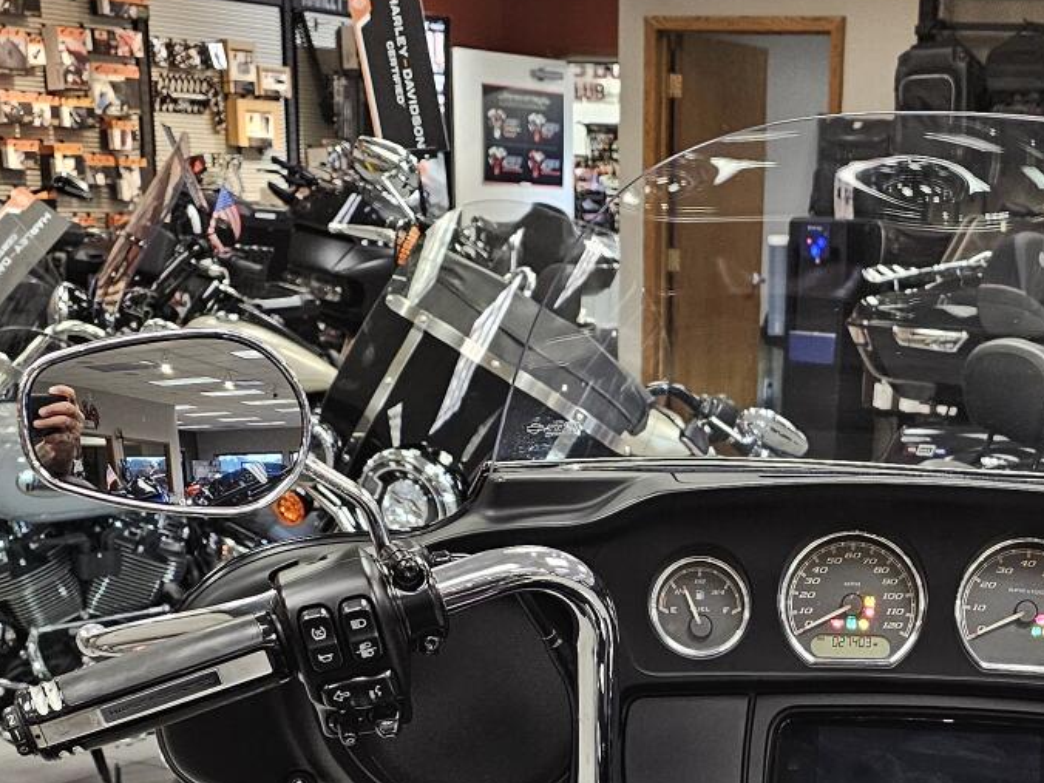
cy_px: 937
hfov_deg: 28.0
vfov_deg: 20.3
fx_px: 2051
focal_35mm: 68
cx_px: 819
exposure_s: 1/120
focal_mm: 6.3
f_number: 1.7
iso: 250
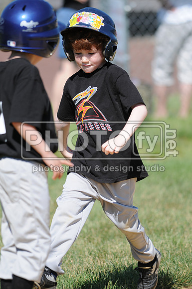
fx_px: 3611
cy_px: 144
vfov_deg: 4.6
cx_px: 96
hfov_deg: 3.0
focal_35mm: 450
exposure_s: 1/1600
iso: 200
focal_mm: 300
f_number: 4
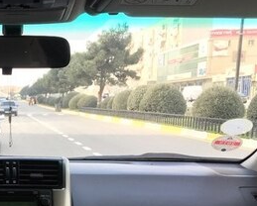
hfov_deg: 24.8
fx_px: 548
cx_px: -16
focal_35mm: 72
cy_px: 241
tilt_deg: -13.6
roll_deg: +1.6
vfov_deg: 20.1
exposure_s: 1/100
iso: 50
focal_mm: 4.15
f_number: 2.2
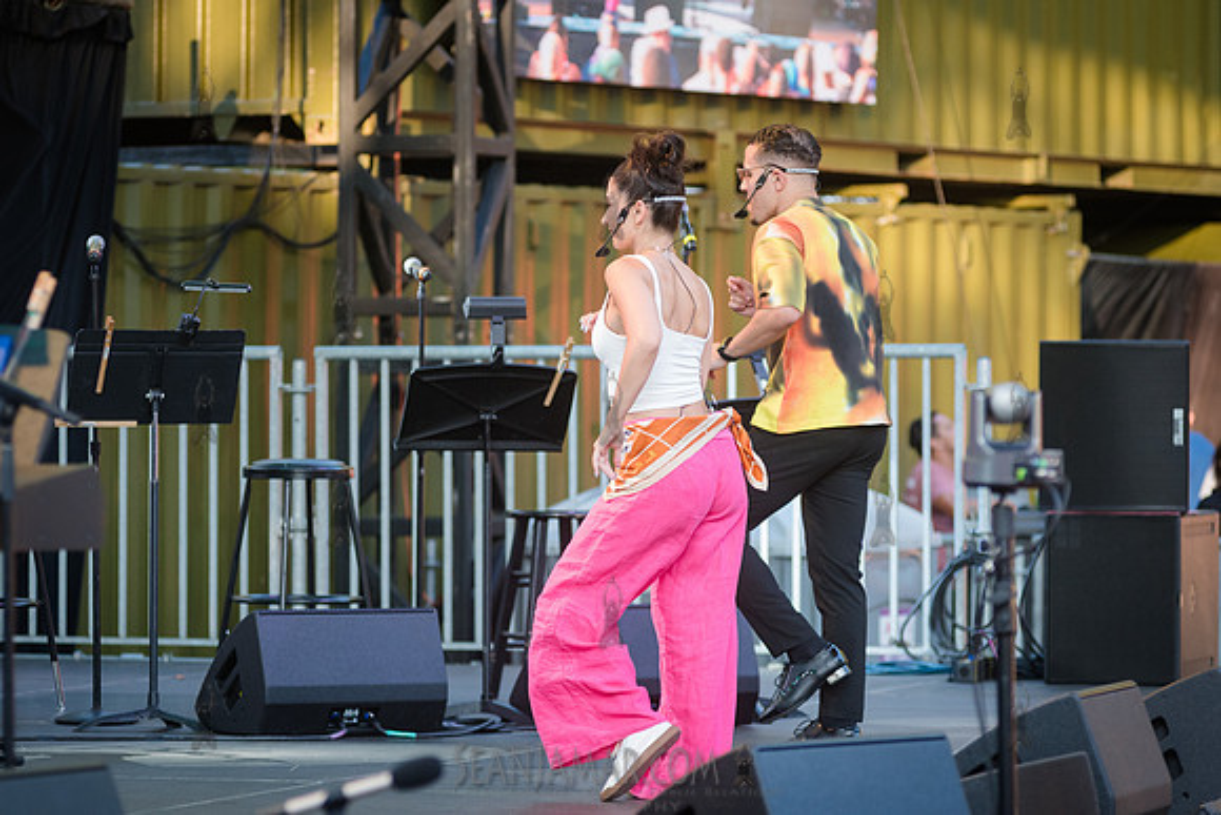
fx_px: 6137
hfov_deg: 11.4
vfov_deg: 7.6
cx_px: 566
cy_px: 341
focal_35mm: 181
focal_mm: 155
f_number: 4
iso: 1000
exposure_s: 1/400
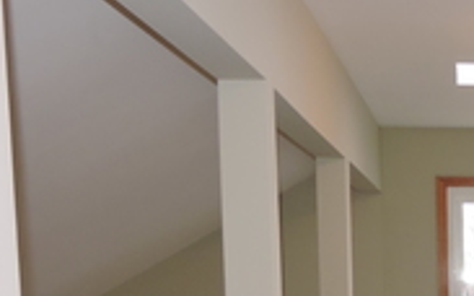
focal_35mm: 89
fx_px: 1149
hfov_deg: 21.1
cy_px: 415
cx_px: 624
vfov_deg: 13.9
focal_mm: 4.3
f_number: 3.3
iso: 180
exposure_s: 1/30
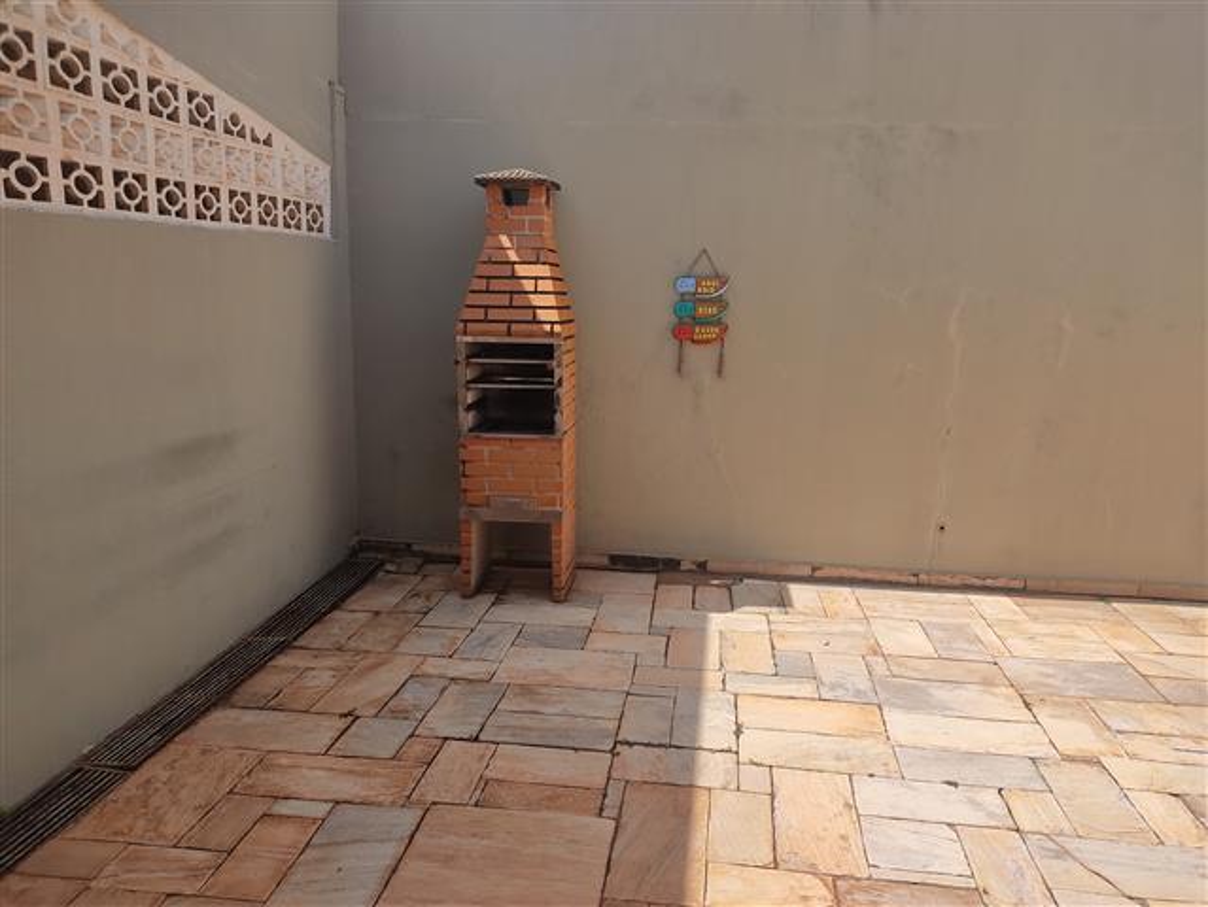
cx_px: 604
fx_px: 908
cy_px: 454
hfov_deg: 67.3
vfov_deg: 53.1
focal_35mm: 26
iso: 100
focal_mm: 4.74
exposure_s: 1/1309
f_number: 1.79
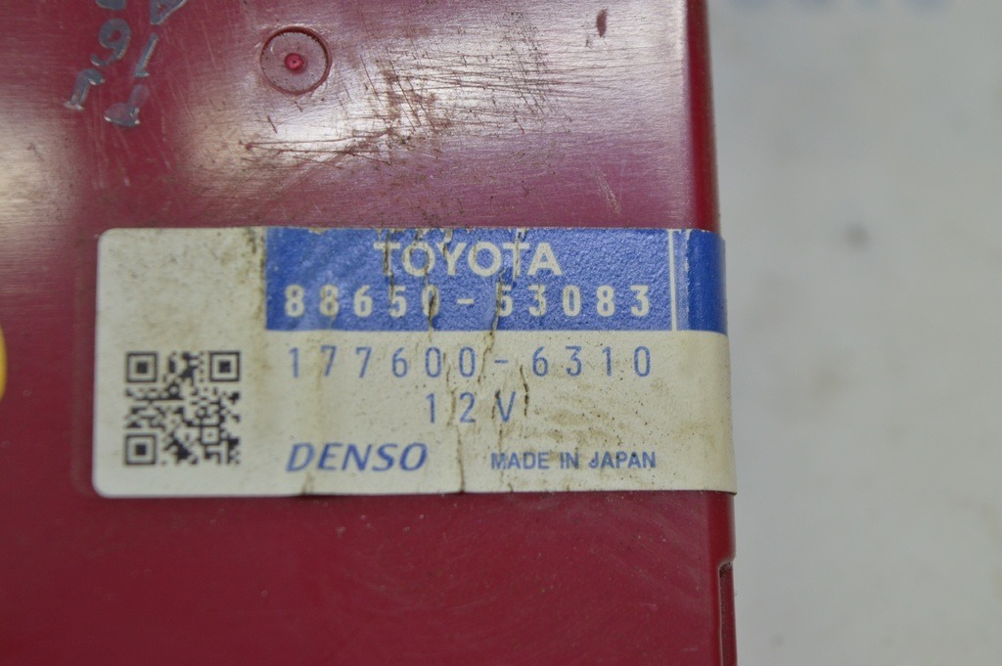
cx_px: 501
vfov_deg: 16.5
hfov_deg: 24.6
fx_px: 2294
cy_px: 333
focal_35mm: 82
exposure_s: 1/60
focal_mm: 55
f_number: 5.6
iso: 400
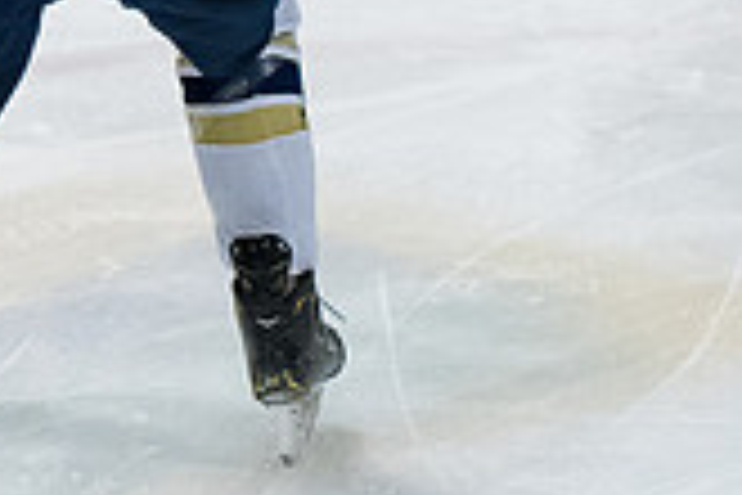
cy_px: -516
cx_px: 61
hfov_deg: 4.6
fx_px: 9254
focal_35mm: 449
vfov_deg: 3.0
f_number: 3.5
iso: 2500
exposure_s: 1/800
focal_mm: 70
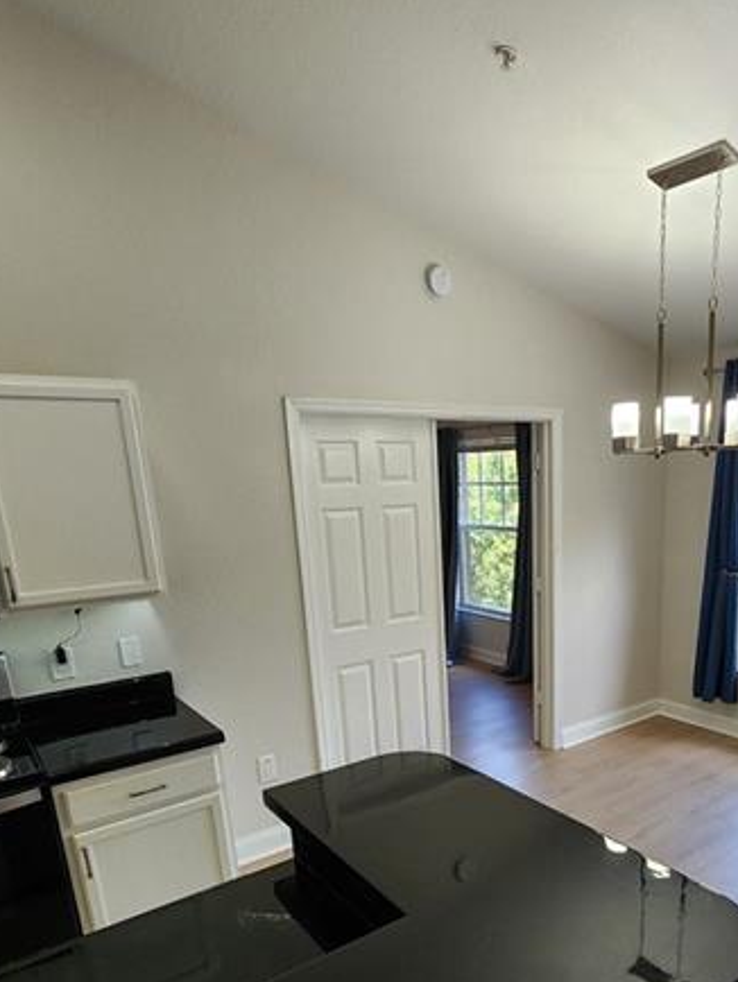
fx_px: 653
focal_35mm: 23
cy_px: 665
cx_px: 491
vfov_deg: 71.4
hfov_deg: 57.6
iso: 50
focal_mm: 2.2
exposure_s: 1/60
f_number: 2.2
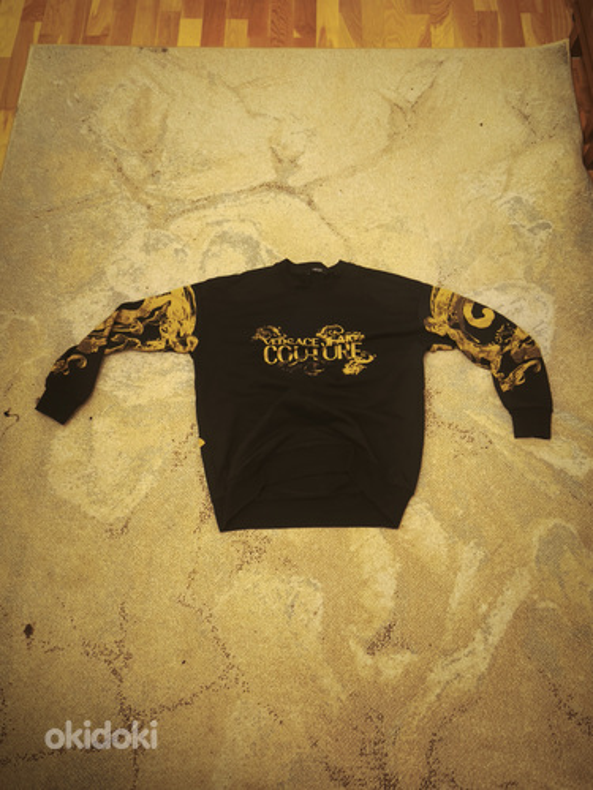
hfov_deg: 48.2
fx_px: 662
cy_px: 395
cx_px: 296
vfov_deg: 61.7
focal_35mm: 29
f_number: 1.7
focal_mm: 5.35
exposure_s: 1/25
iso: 1250
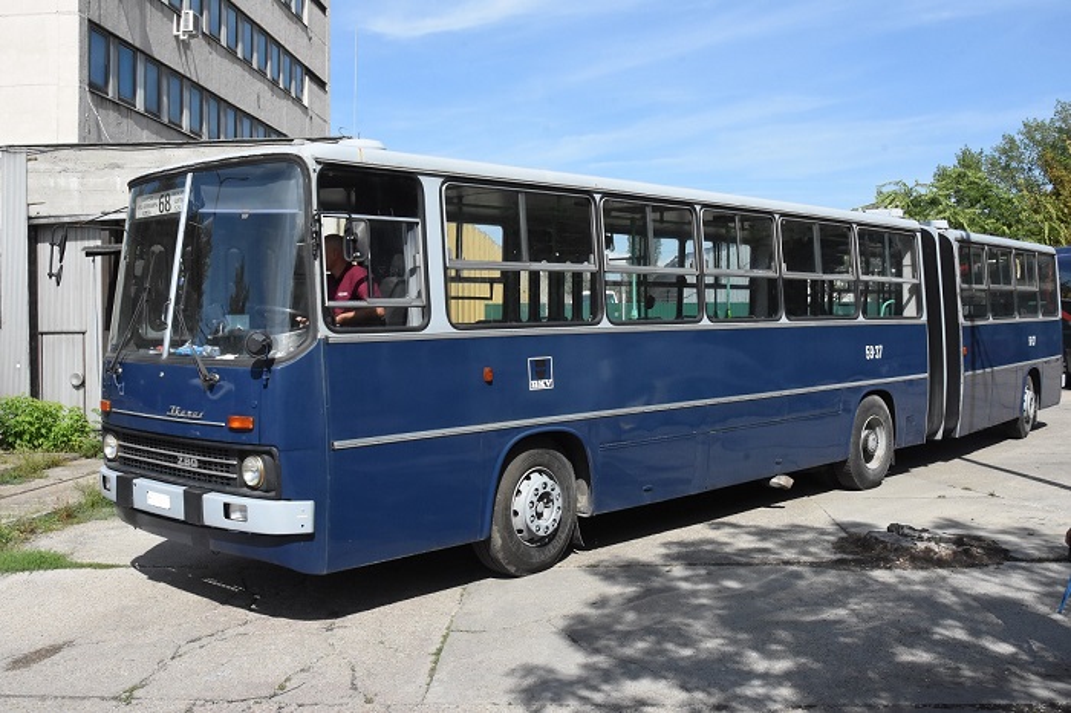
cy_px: 356
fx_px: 1070
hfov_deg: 53.2
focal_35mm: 36
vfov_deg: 36.8
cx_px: 536
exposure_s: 1/1000
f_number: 16
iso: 1600
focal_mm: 24
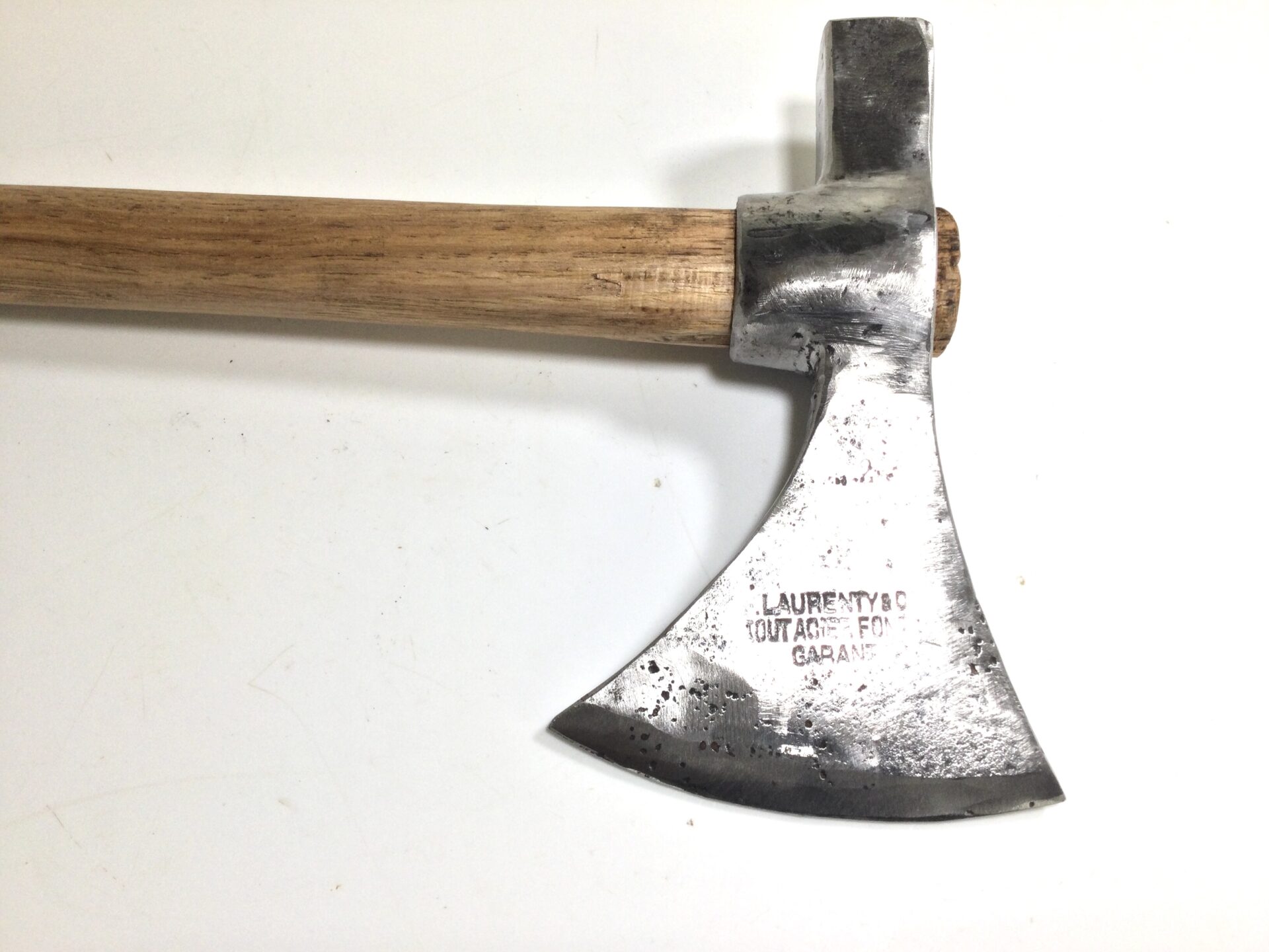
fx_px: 1136
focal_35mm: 31
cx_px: 634
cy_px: 476
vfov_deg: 45.4
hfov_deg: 58.4
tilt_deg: -67.3
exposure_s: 1/104
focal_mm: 3.3
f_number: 2.4
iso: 25
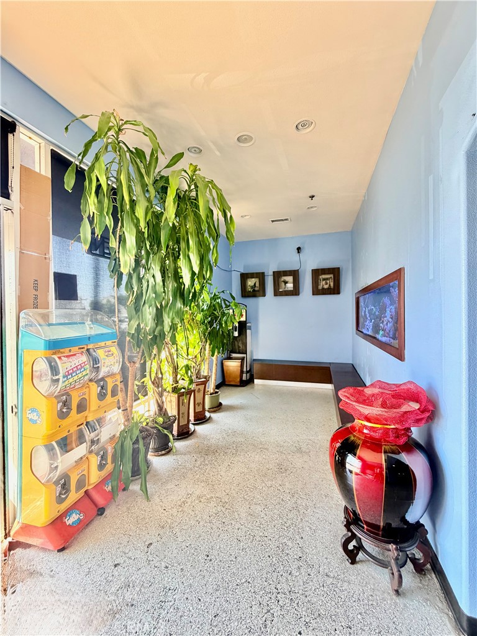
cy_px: 318
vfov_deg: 102.1
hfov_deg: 85.7
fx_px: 257
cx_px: 238
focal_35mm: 14
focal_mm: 2.22
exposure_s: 1/113
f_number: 2.2
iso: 320
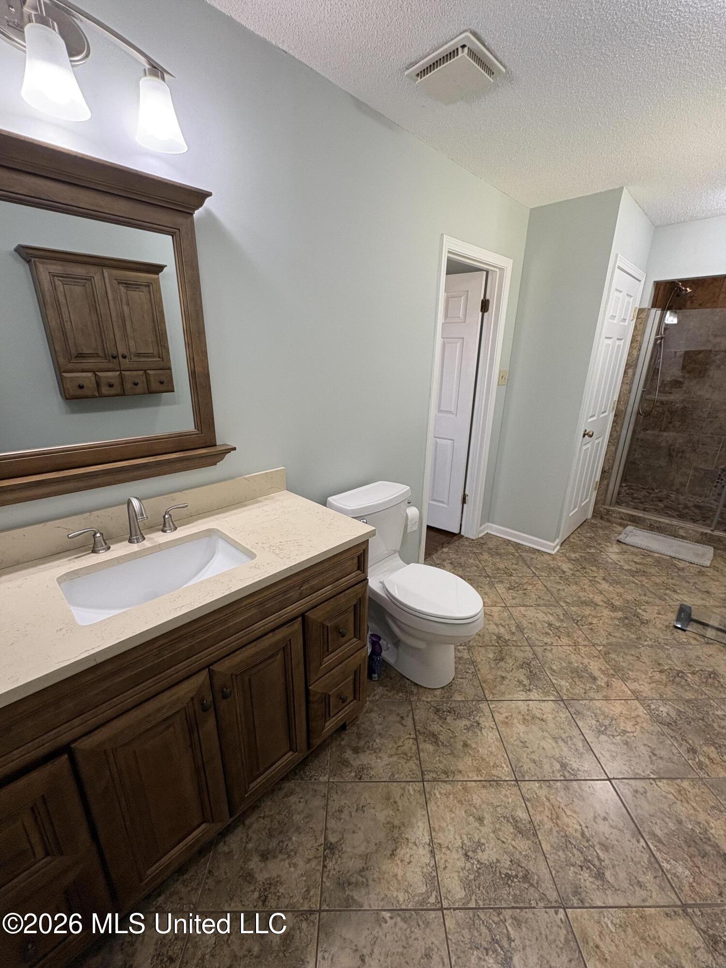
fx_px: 391
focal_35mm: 14
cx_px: 363
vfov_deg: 102.1
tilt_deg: -18.1
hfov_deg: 85.7
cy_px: 484
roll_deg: -1.4
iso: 200
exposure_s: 1/99
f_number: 2.2
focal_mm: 2.22
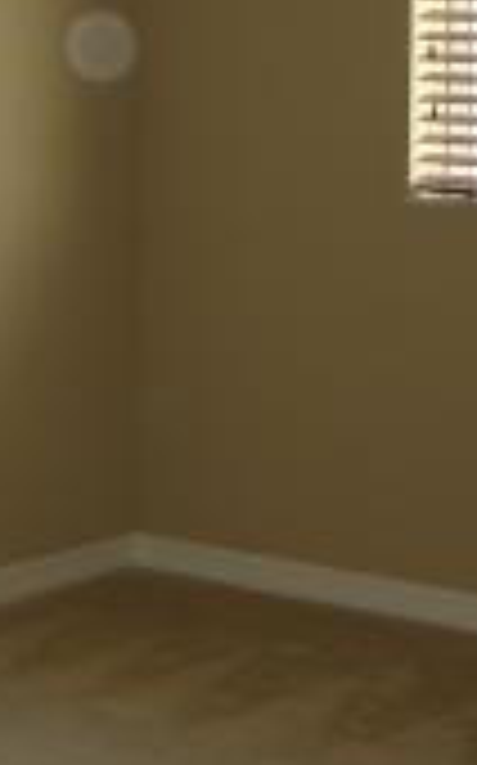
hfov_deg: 11.5
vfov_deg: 18.5
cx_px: -27
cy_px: 171
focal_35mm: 112
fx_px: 2334
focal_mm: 5.8
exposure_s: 1/60
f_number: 2.6
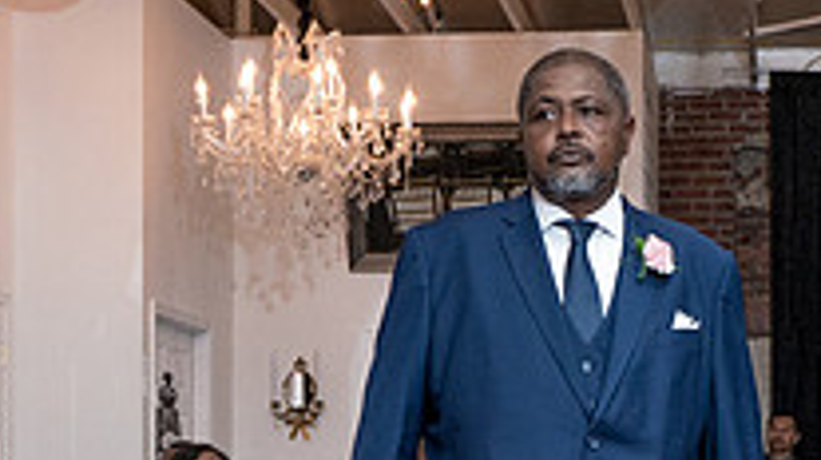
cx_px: 607
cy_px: 543
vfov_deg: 12.3
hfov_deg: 22.1
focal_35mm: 96
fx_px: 2088
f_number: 4
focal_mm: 24
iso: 2000
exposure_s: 1/200
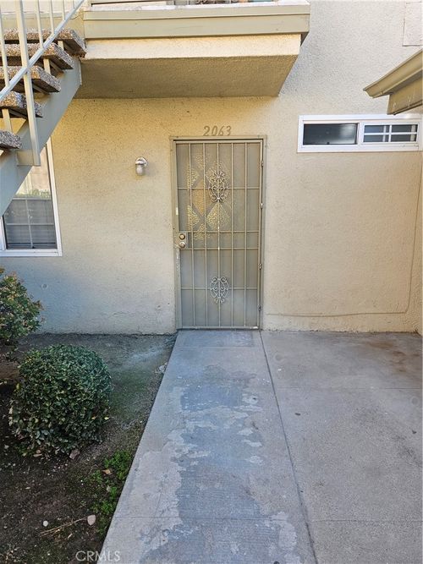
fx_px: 375
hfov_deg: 58.9
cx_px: 212
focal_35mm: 23
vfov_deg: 73.9
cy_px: 282
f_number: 1.8
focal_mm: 5.4
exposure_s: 1/219
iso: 40
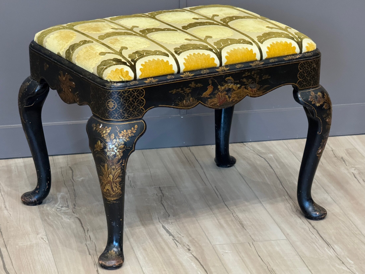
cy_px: 137
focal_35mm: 120
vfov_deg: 12.3
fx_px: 1265
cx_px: 182
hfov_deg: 16.4
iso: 400
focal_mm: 15.66
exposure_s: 1/120
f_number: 2.8
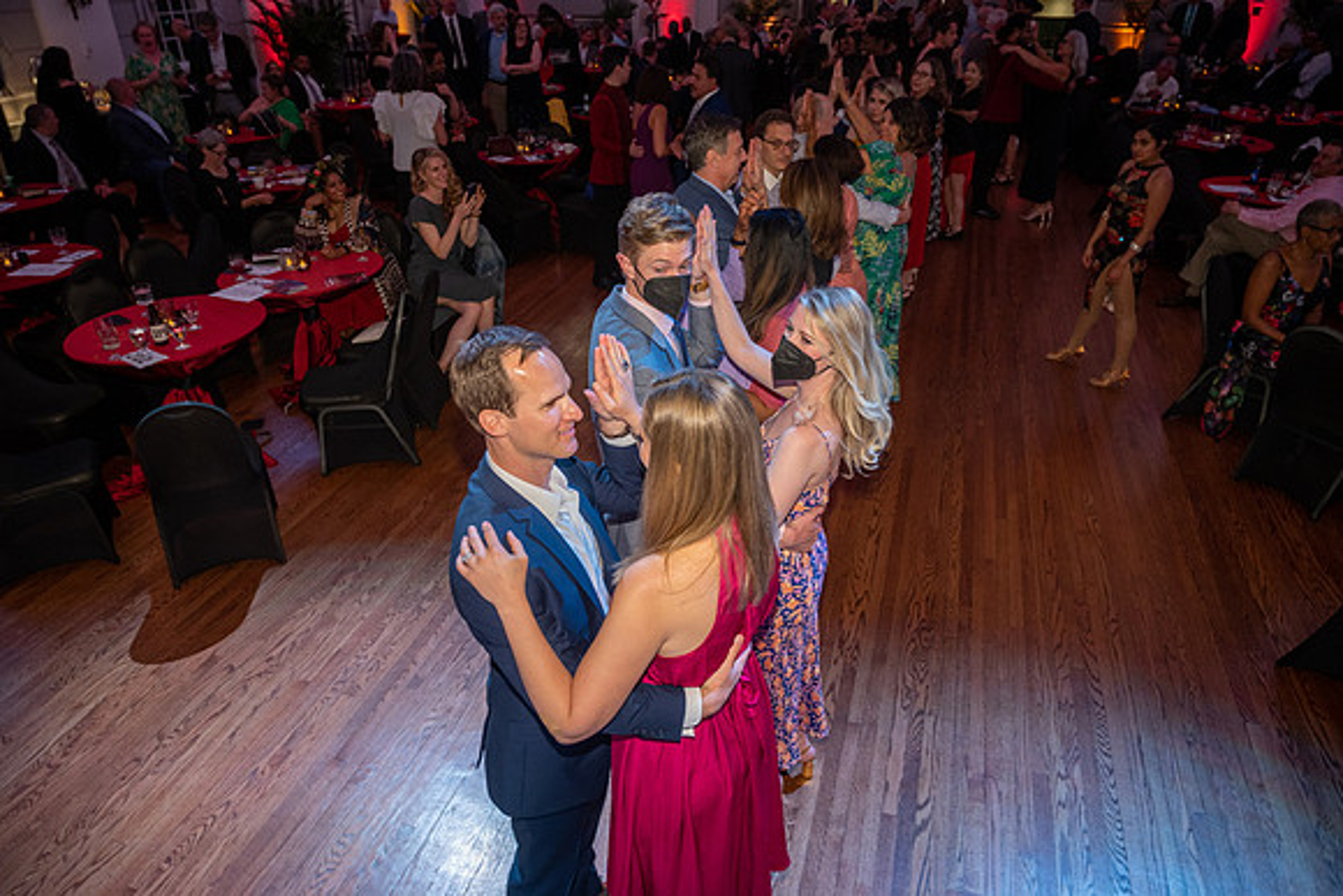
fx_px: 898
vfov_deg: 53.1
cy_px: 448
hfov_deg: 73.6
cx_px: 672
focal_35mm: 24
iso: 1600
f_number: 4
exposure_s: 1/125
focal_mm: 24
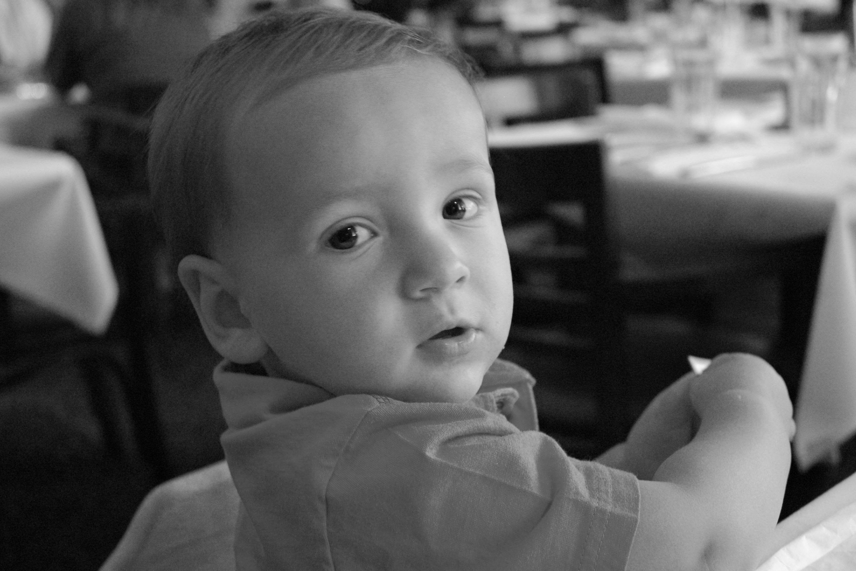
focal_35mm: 52
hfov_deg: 37.9
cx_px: 428
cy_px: 286
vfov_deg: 25.7
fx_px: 1248
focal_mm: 35
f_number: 4.2
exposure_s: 1/30
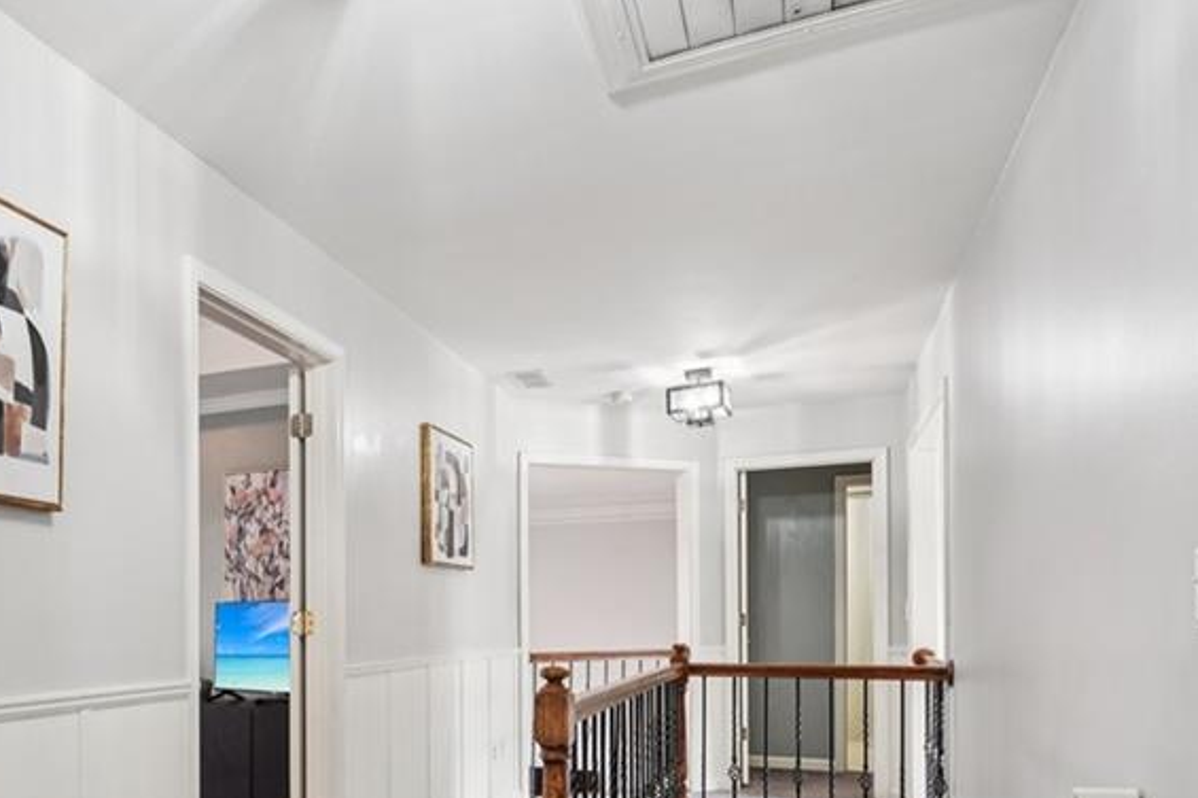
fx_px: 964
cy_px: 602
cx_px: 276
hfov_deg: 59.7
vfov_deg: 43.4
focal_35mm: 29
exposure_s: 1/15
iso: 800
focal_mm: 16
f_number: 8
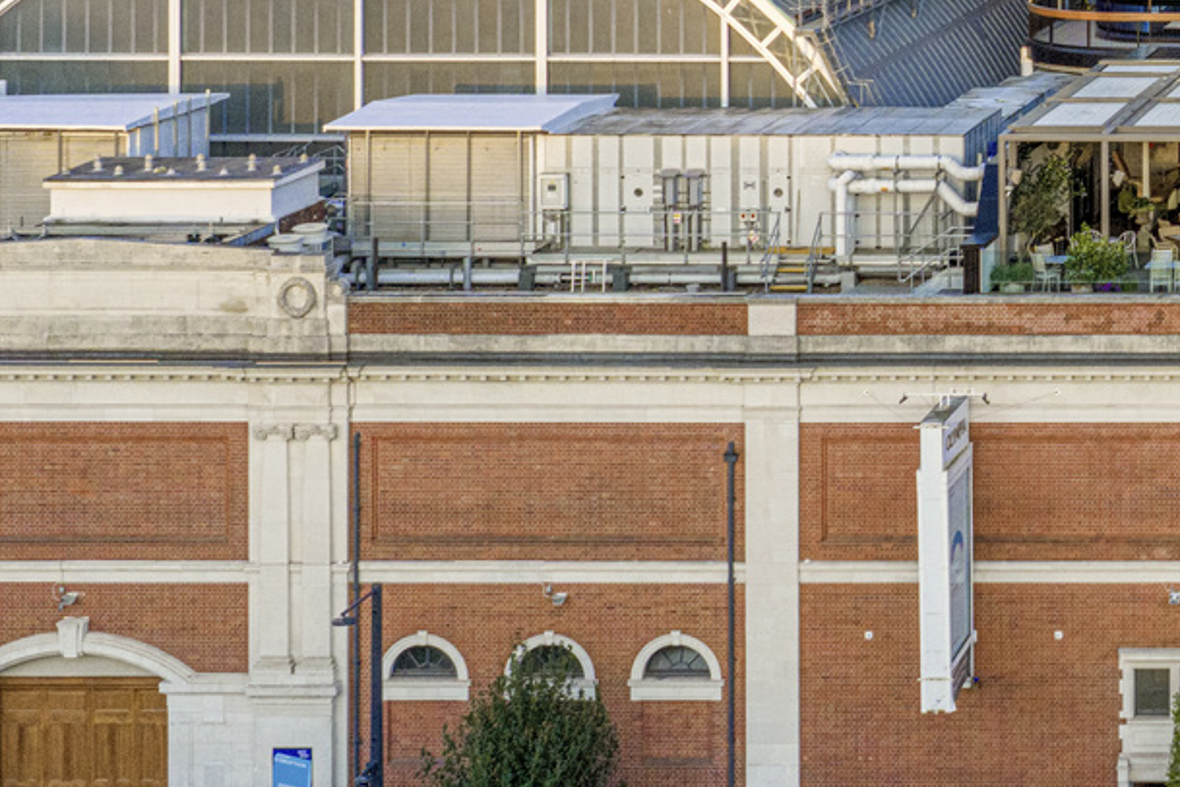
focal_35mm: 92
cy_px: -164
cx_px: 1736
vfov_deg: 14.4
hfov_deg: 19.5
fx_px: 3015
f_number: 2.8
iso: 800
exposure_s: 1/500
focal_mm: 14.45
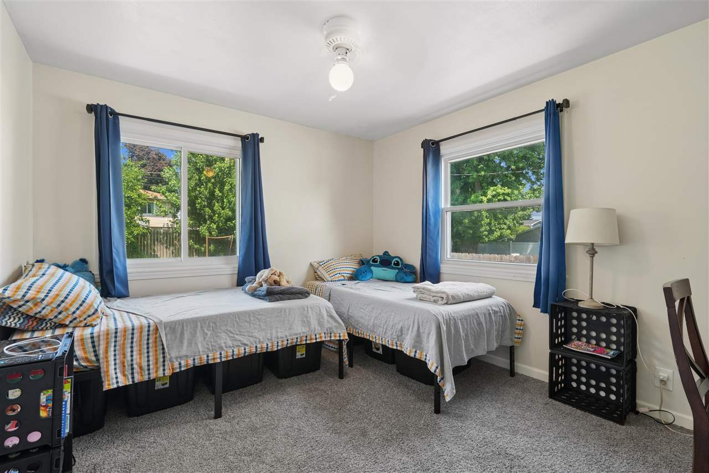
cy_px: 236
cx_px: 354
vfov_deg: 73.7
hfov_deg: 96.7
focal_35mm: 16
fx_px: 315
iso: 400
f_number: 10
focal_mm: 16
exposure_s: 1/13
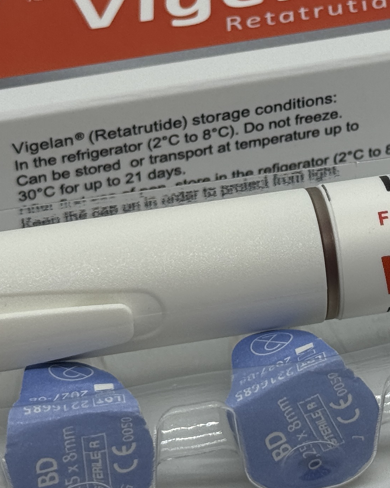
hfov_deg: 11.2
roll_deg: -0.2
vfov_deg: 14.0
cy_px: 82
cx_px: 365
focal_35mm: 137
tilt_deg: -35.7
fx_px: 1977
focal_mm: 6.76
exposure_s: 1/404
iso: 64
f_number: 1.78
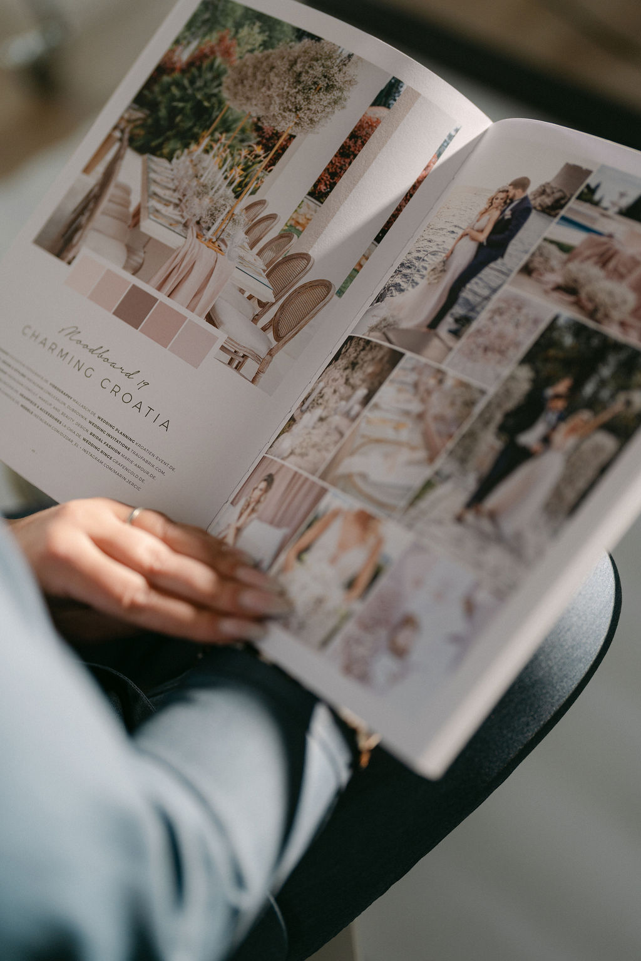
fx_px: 1335
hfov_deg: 27.0
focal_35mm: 50
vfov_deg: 39.6
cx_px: 320
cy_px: 480
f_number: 1.6
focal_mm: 50
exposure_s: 1/320
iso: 100
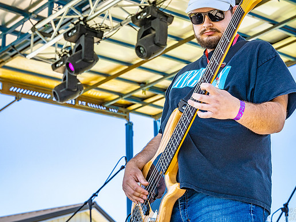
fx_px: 727
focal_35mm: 85
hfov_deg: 23.0
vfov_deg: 17.4
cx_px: 158
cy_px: 111
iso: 250
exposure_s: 1/320
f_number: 5.6
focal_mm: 52
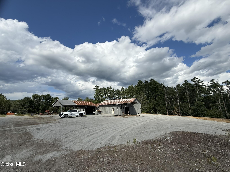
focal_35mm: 14
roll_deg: +0.0
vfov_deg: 85.7
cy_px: 86
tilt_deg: +15.5
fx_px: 93
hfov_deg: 102.1
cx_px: 115
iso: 50
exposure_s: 1/5155
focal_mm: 2.22
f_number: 2.2
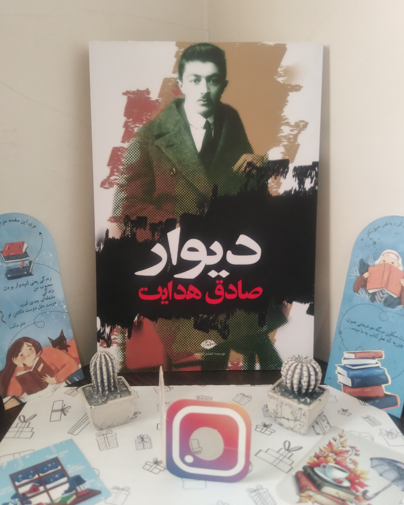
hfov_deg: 51.5
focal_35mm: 28
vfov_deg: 62.2
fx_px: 418
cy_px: 237
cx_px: 207
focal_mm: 3.59
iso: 308
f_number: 1.8
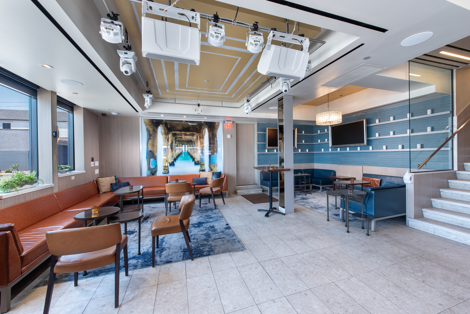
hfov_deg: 104.2
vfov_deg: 81.3
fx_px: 183
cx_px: 235
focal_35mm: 14
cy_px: 157
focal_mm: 14
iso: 100
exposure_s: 1
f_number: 9
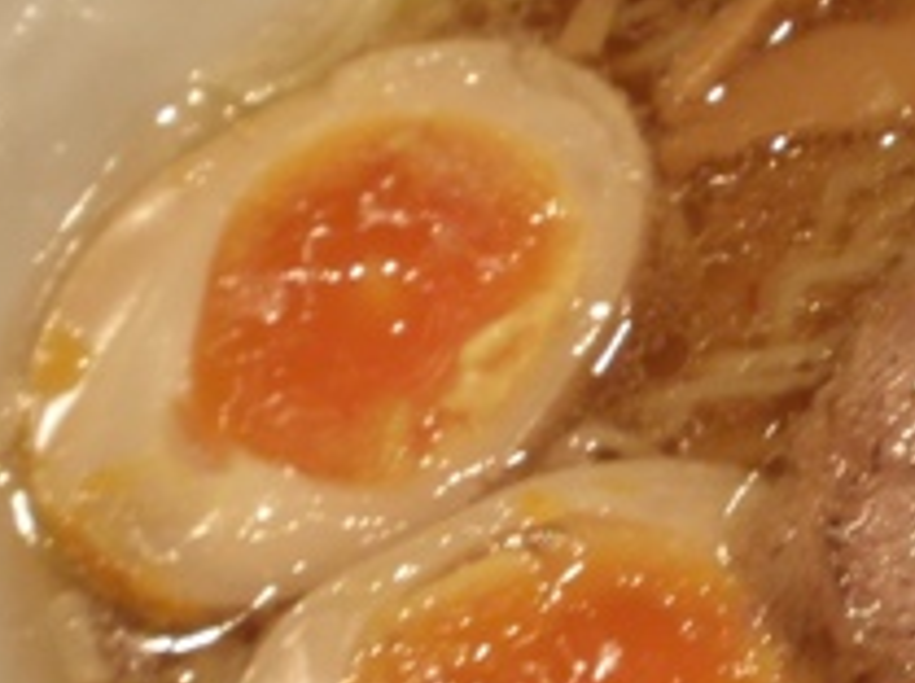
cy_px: 479
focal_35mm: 110
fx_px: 2903
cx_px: 1051
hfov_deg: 17.2
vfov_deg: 13.4
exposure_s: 1/4
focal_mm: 6.6
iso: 100
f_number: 3.5
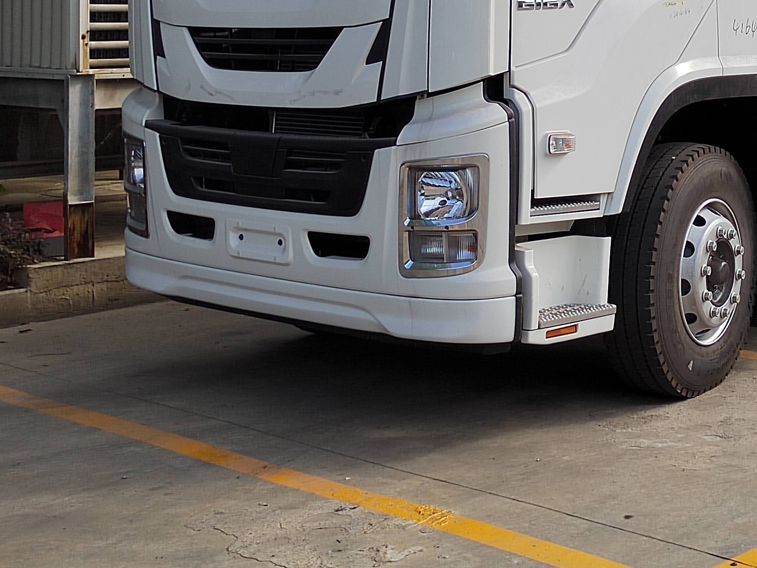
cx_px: 664
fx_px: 1531
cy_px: 24
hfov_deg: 26.9
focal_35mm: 70
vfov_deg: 20.5
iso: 313
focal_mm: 5.52
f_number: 1.9
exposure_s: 1/2000
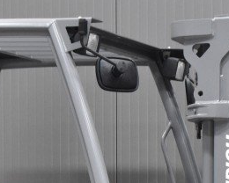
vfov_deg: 8.3
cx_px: 100
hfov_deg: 10.6
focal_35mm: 182
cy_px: 278
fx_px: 1234
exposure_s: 1/40
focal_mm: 28
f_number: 5.6
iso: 1600
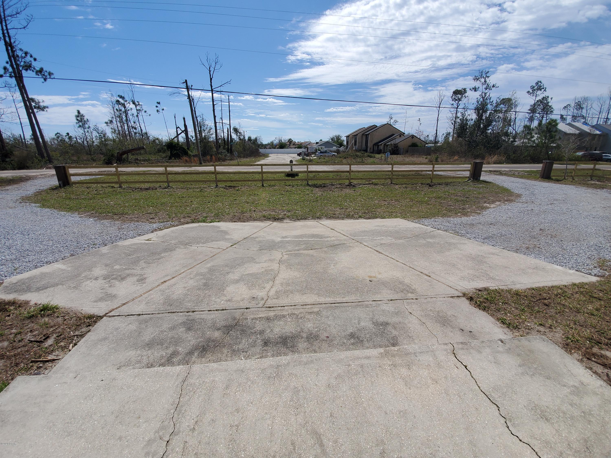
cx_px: 306
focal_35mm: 13
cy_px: 229
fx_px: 229
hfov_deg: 106.2
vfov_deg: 89.9
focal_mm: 1.8
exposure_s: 1/2032
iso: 50
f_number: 2.2
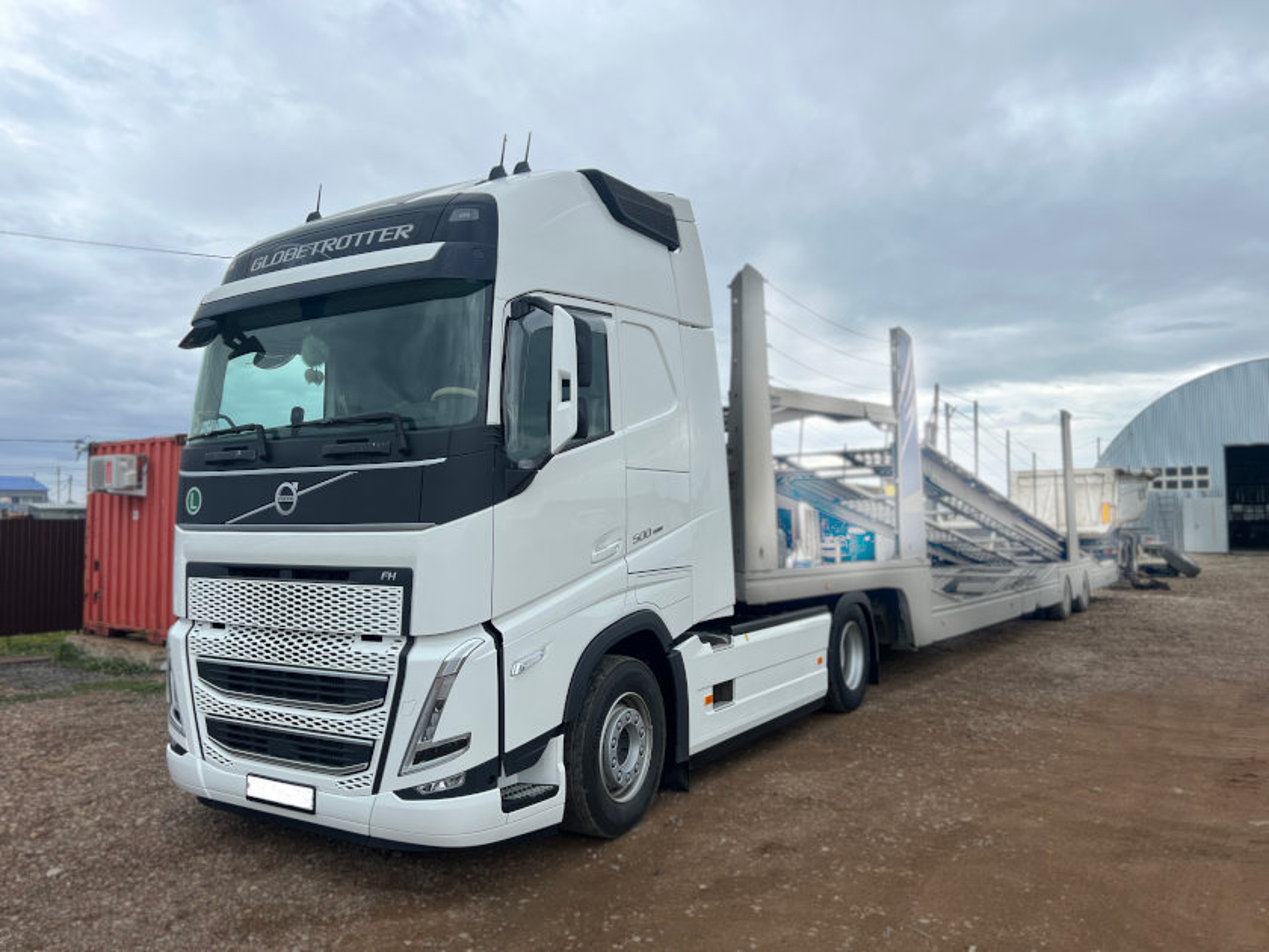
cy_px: 476
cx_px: 634
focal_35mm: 26
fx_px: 953
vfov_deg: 53.1
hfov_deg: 67.3
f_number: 1.5
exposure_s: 1/1377
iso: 50
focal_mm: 5.7
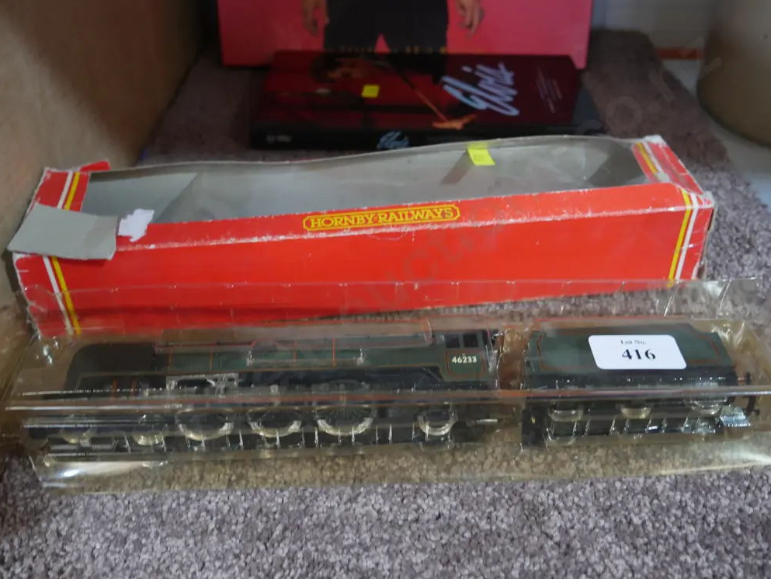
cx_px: 394
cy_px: 287
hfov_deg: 55.3
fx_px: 735
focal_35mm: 33
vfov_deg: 43.0
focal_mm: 16
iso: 800
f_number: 3.6
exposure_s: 1/60
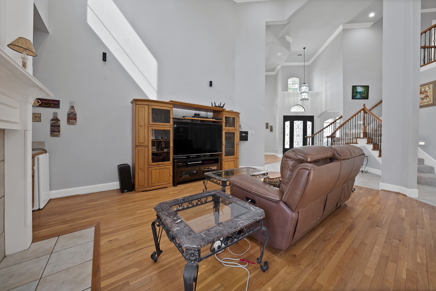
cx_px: 218
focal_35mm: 12
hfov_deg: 112.6
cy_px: 146
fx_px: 145
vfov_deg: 90.1
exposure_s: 1/4
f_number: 9
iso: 1250
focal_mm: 12
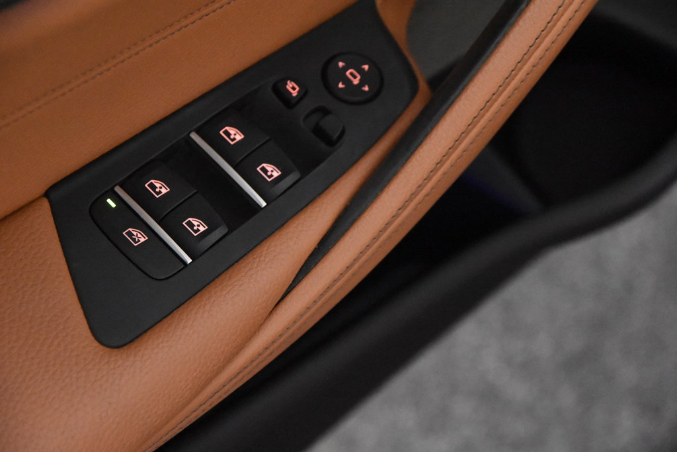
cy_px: 226
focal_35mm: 105
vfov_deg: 13.0
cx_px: 338
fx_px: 1975
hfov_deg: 19.5
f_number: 4
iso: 11400
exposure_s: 1/125
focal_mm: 70
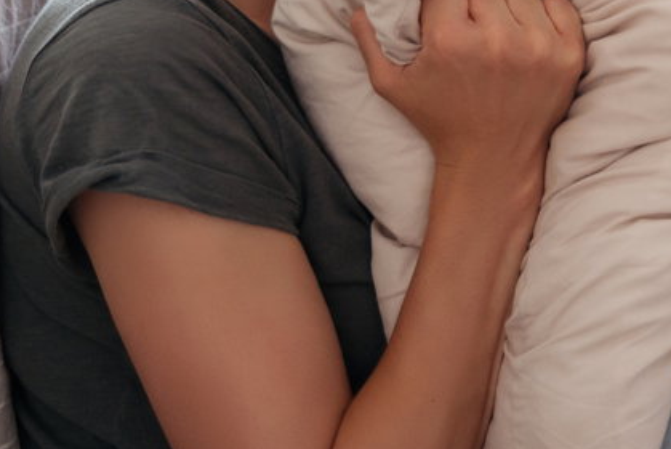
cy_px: -19
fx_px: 1921
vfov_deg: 13.1
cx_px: 826
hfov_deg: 18.7
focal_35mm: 103
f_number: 2.8
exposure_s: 1/50
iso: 400
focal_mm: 36
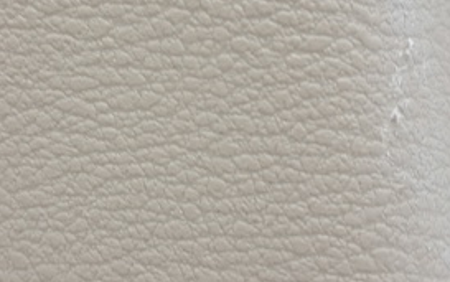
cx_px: 170
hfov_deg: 30.5
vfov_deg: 19.4
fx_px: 822
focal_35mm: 67
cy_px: 101
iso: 50
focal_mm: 4
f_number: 1.8
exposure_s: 1/50
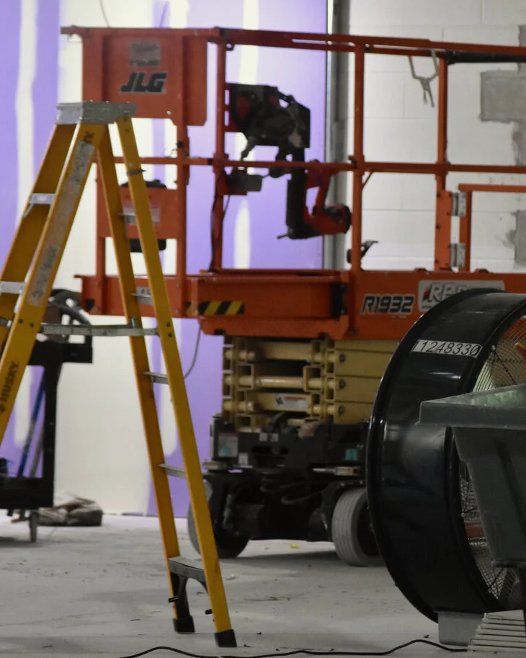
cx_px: 450
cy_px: 298
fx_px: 5567
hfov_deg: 5.4
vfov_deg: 6.8
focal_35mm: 286
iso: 3200
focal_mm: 116
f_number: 4.8
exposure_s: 1/60
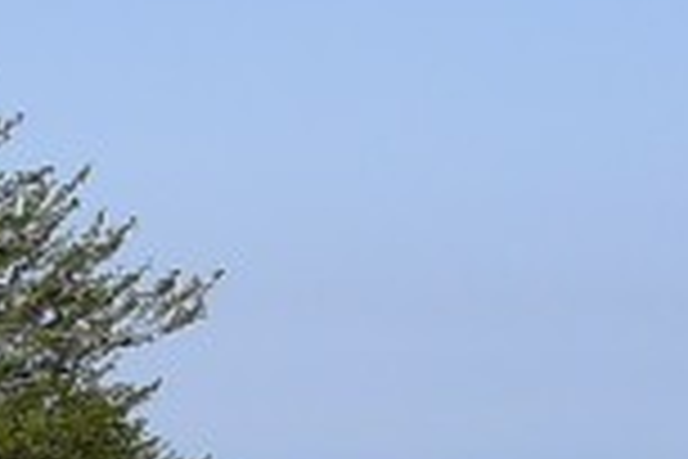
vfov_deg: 5.0
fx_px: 5236
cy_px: -117
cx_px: -1405
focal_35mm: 274
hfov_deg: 6.8
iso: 80
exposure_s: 1/800
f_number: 4
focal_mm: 7.5
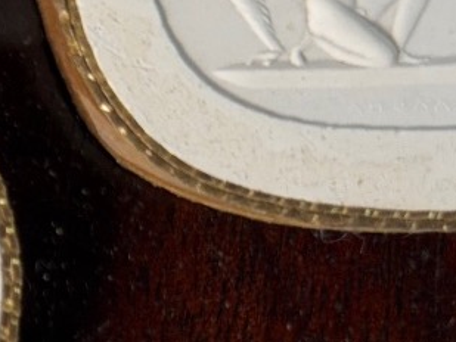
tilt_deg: -0.4
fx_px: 2319
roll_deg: +0.0
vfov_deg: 8.4
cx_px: -374
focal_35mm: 176
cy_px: 364
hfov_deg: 10.5
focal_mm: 6.76
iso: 100
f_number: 1.78
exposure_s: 1/63
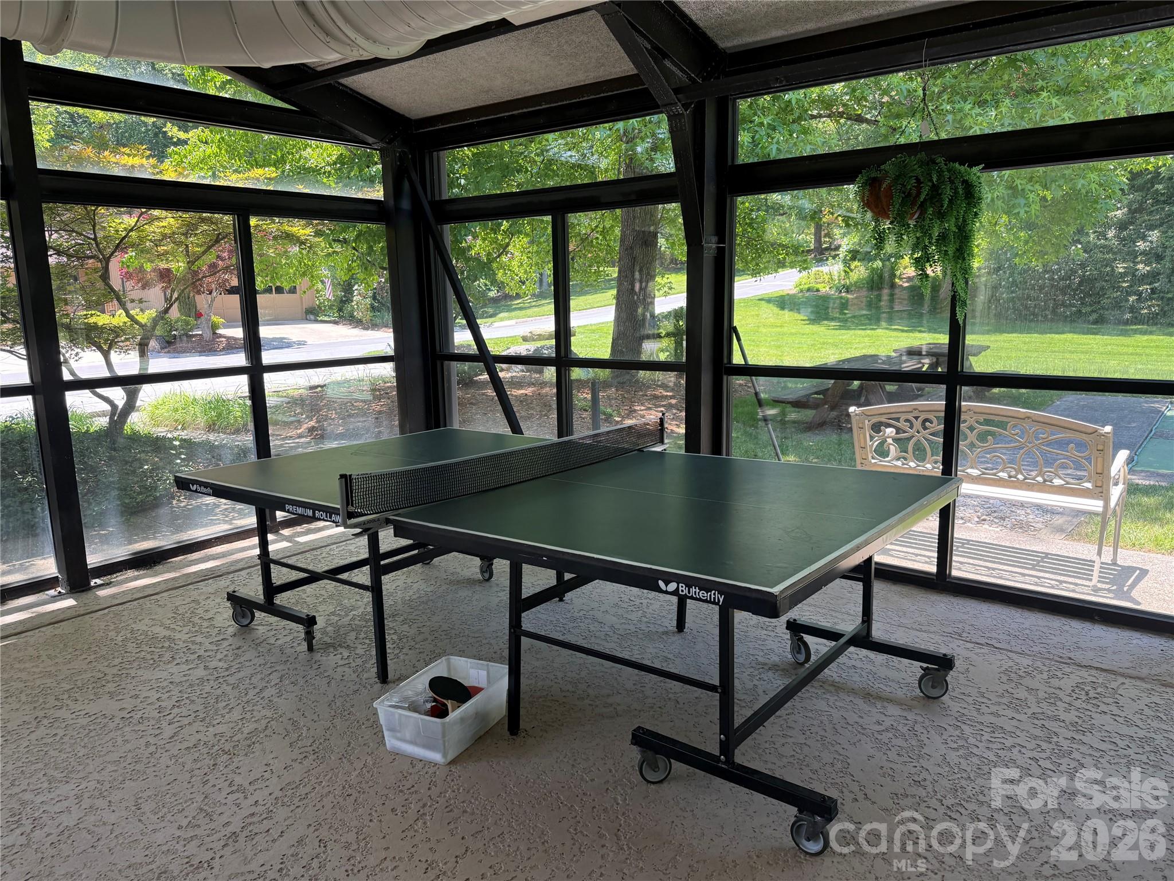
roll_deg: +1.8
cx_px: 587
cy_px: 440
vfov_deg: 56.8
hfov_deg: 71.6
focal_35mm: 24
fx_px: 814
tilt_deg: -9.5
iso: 100
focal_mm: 6.76
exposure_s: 1/325
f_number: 1.78
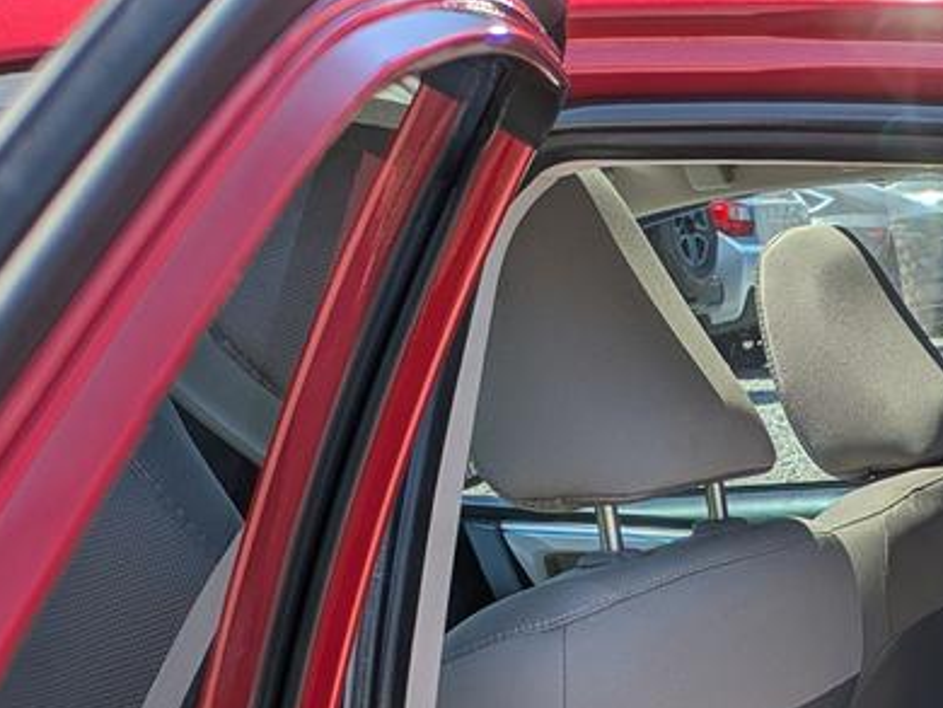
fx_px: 2235
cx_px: 1230
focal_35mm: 82
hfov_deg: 21.5
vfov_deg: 16.5
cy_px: 1039
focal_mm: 5.43
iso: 46
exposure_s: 1/2028
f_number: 1.89
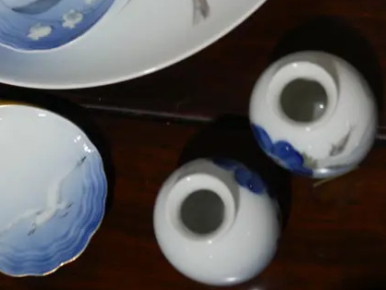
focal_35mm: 103
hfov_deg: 18.6
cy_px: -40
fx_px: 1149
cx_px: 6
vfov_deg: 14.0
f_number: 4.6
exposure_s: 1/60
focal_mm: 21
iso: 250
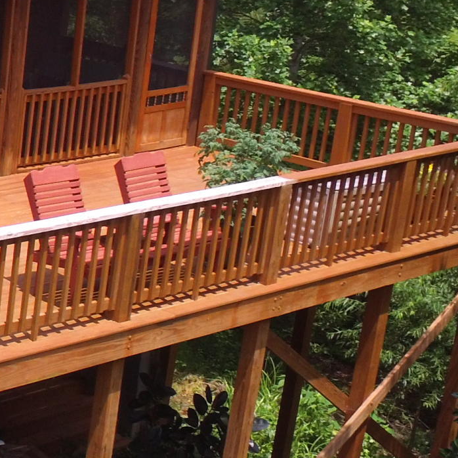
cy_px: 183
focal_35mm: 76
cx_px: -438
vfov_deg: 22.7
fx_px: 1138
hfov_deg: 17.2
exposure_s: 1/825
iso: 100
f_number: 2.8
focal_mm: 3.61
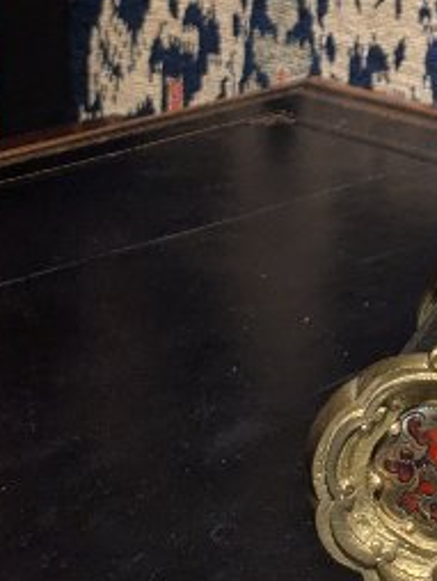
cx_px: 868
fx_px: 1983
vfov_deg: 14.8
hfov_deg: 11.4
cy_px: -421
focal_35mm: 118
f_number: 1.89
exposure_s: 1/100
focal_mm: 5.43
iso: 74
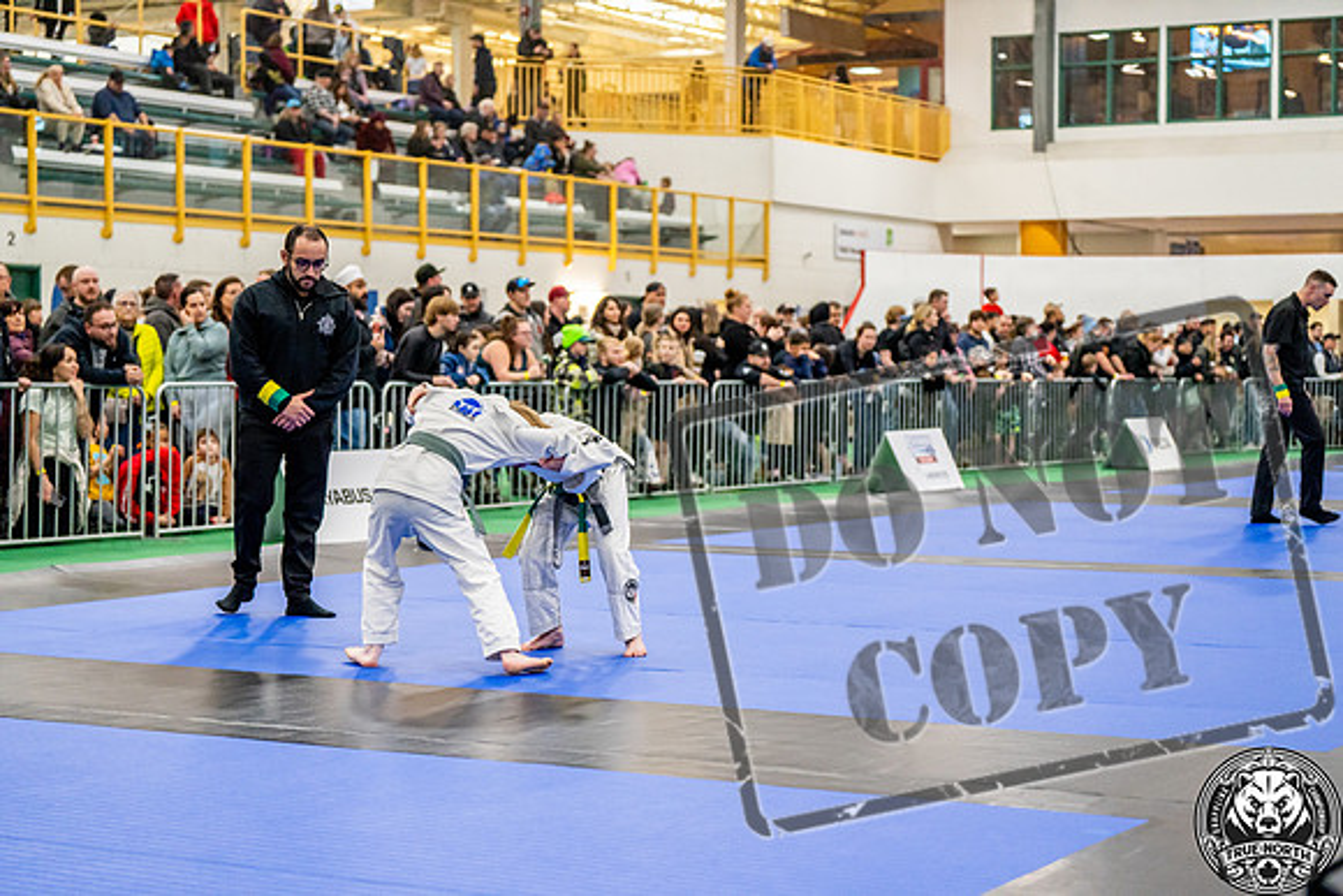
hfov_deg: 28.8
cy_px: 448
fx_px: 2612
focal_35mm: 70
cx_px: 672
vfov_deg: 19.5
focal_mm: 70
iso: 2500
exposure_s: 1/500
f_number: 2.8
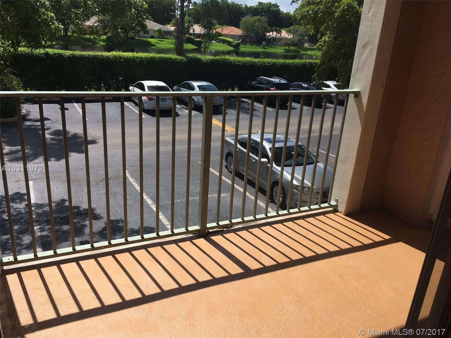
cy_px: 169
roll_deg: -4.8
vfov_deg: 48.2
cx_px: 226
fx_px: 378
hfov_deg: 61.7
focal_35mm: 29
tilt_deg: -21.2
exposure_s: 1/1570
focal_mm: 4.15
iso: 25
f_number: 2.2
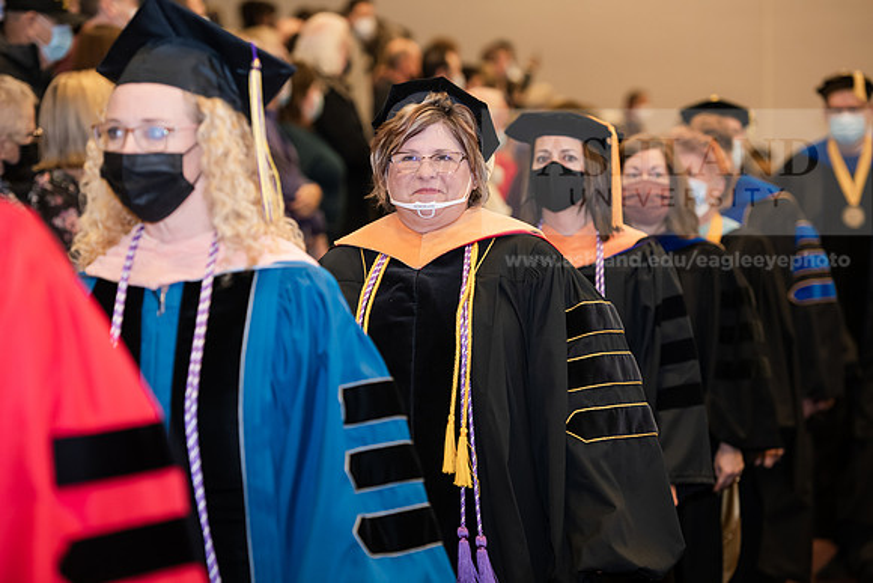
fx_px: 2959
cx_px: 436
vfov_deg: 11.2
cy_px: 292
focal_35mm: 122
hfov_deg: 16.8
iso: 2000
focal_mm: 122
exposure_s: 1/200
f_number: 3.5
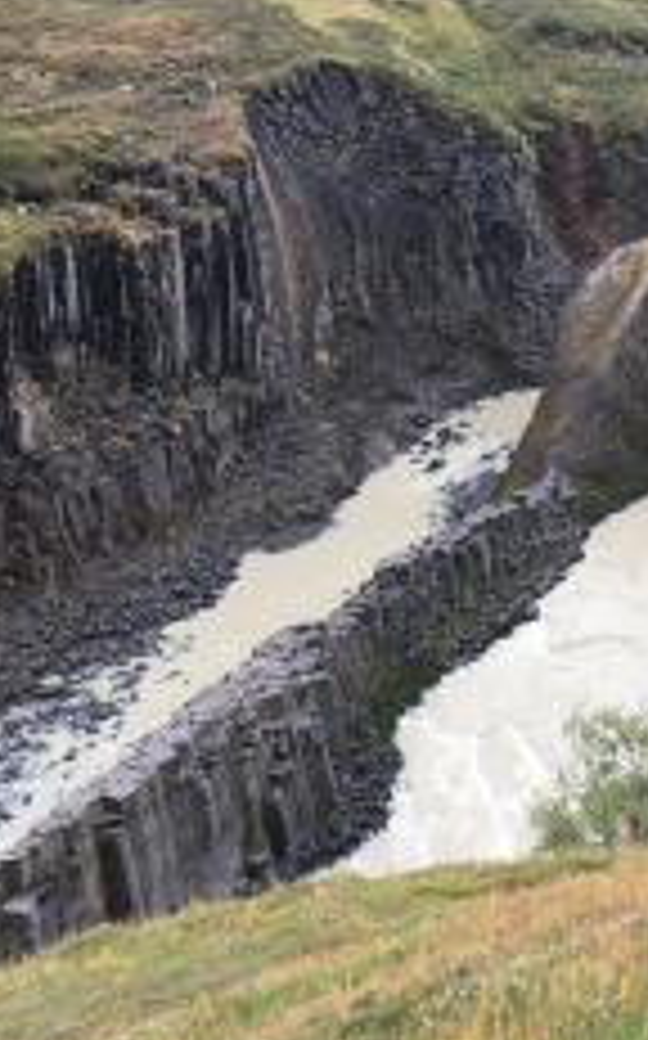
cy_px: 511
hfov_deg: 22.6
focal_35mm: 56
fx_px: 1585
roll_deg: -0.7
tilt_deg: -19.4
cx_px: 558
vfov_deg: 36.3
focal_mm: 4.15
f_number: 2.2
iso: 25
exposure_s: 1/100
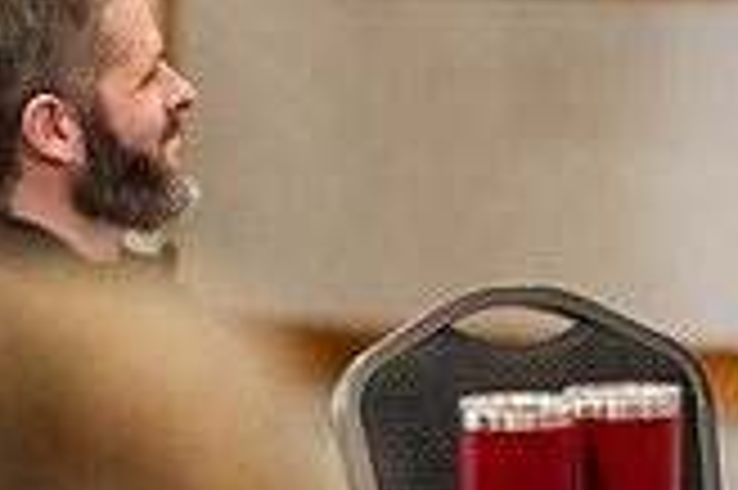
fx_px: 9441
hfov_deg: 4.5
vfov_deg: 3.0
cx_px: 1040
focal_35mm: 461
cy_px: -142
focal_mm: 130
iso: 2000
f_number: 3.2
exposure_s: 1/200
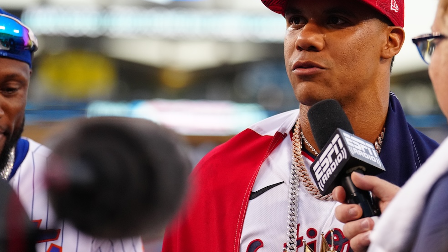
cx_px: 327
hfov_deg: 11.4
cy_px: 78
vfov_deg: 6.4
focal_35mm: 189
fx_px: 2245
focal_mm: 118
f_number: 2.8
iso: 3200
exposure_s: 1/4000
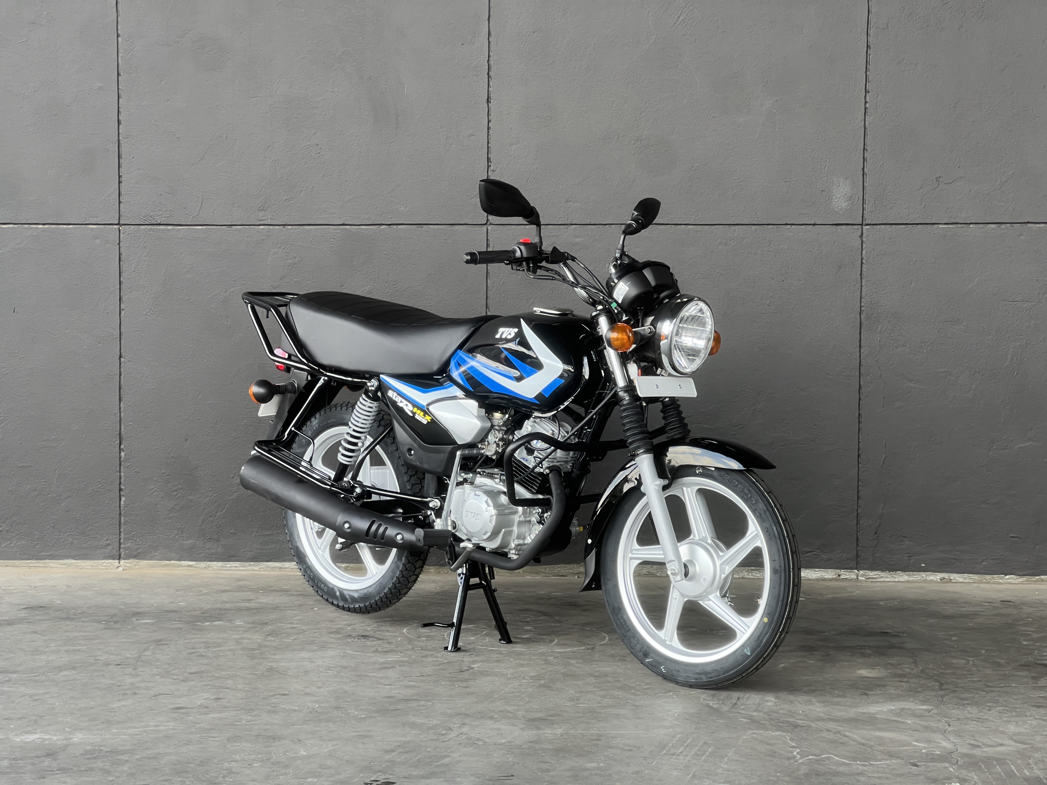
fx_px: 2329
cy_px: 392
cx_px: 524
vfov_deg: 19.1
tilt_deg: -3.9
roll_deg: -1.0
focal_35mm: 77
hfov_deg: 25.3
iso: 80
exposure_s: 1/99
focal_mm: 9
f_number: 2.8
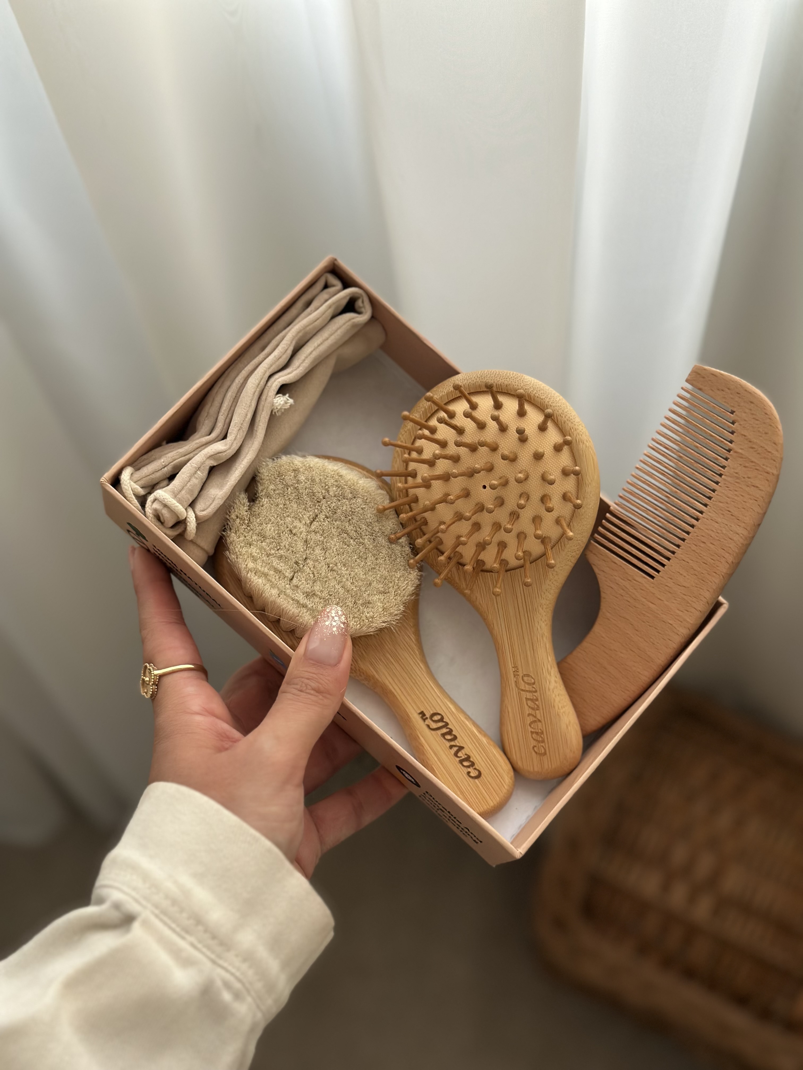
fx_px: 1485
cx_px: 402
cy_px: 535
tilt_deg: -64.8
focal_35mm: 48
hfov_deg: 30.3
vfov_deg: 39.7
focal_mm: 6.86
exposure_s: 1/60
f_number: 1.78
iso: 125
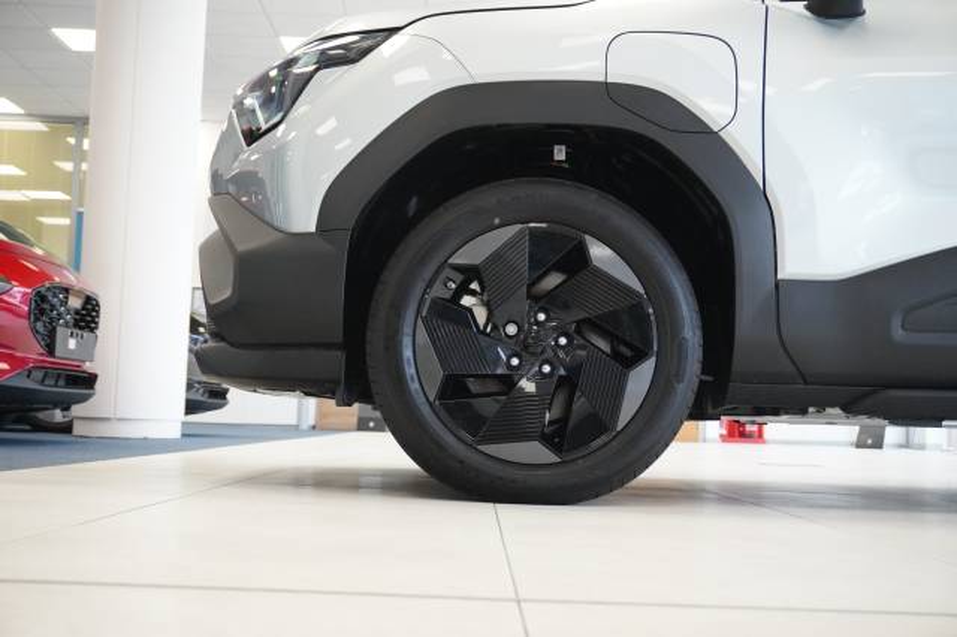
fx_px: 1235
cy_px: 318
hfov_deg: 42.3
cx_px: 478
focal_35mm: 46
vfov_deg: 28.9
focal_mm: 31
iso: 4000
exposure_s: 1/160
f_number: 5
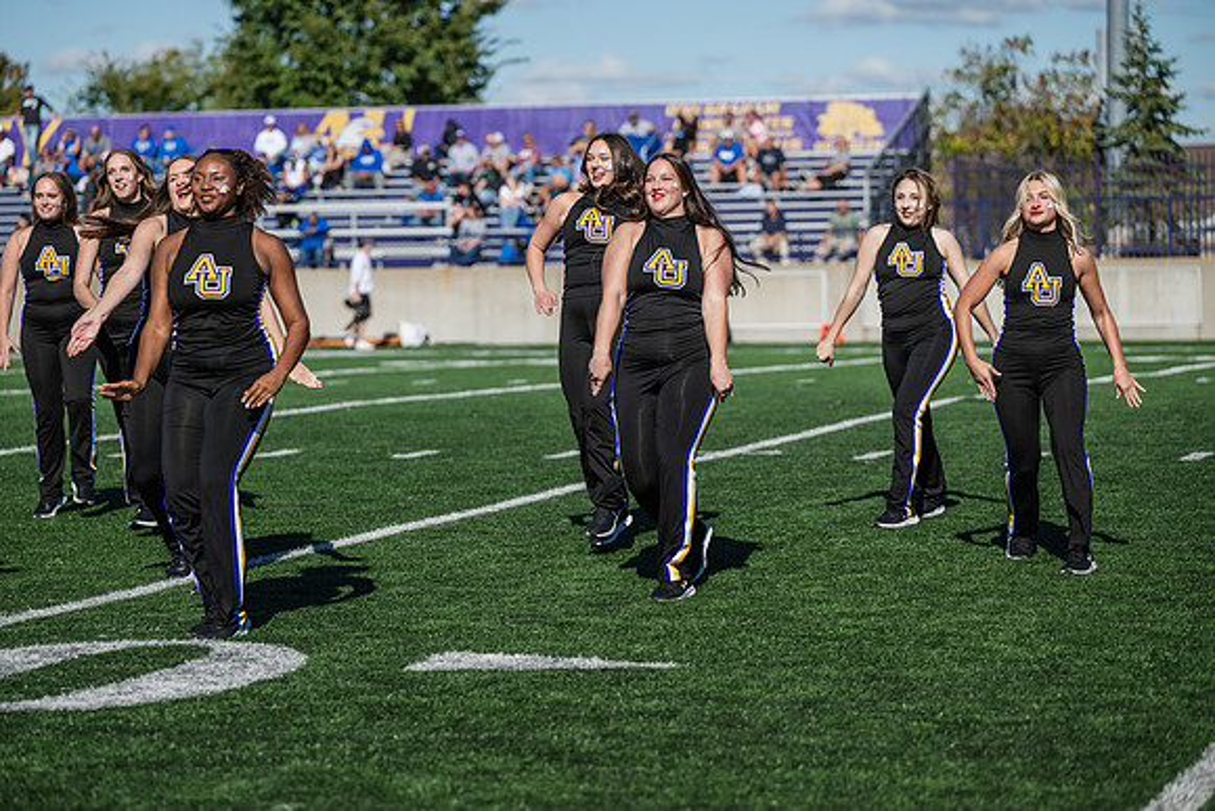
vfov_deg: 12.5
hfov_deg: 18.6
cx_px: 608
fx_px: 3713
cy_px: 406
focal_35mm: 110
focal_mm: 110
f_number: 3.2
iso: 80
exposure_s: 1/1600
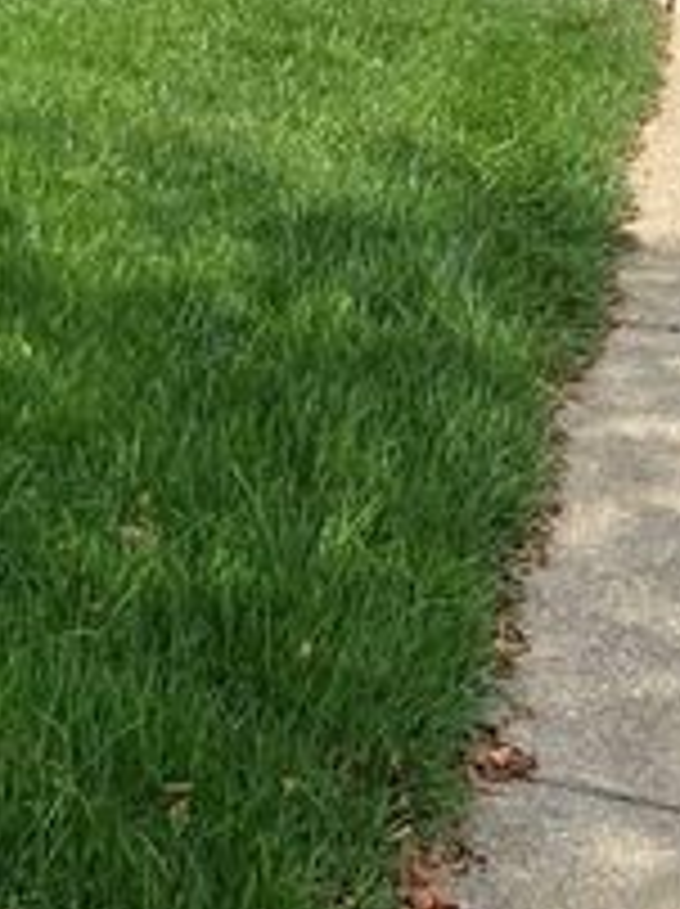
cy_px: -110
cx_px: -108
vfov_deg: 21.5
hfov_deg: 16.5
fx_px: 2257
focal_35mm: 86
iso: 50
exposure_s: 1/3077
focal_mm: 5.7
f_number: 1.5
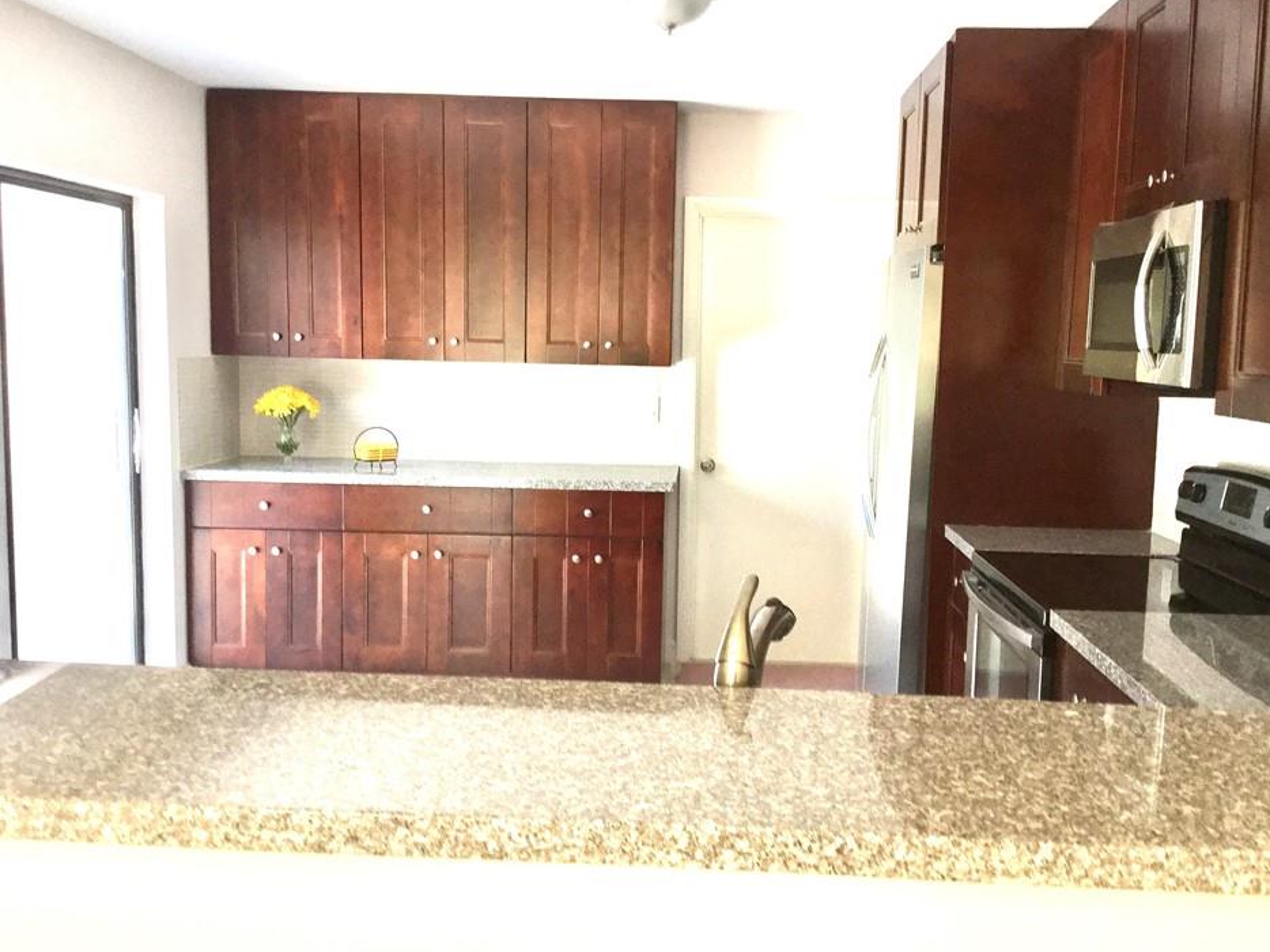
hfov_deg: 53.9
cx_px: 674
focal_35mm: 34
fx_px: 1247
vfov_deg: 41.8
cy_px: 472
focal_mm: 3.3
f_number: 2.4
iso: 100
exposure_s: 1/30
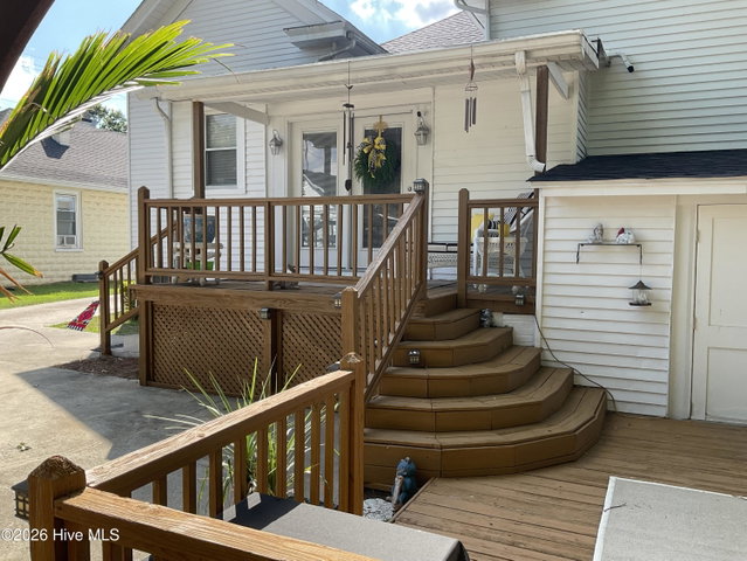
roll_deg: -0.1
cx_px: 374
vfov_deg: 48.3
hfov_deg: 61.6
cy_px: 280
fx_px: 626
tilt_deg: -3.0
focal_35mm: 29
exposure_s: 1/529
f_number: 1.8
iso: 16
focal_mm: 3
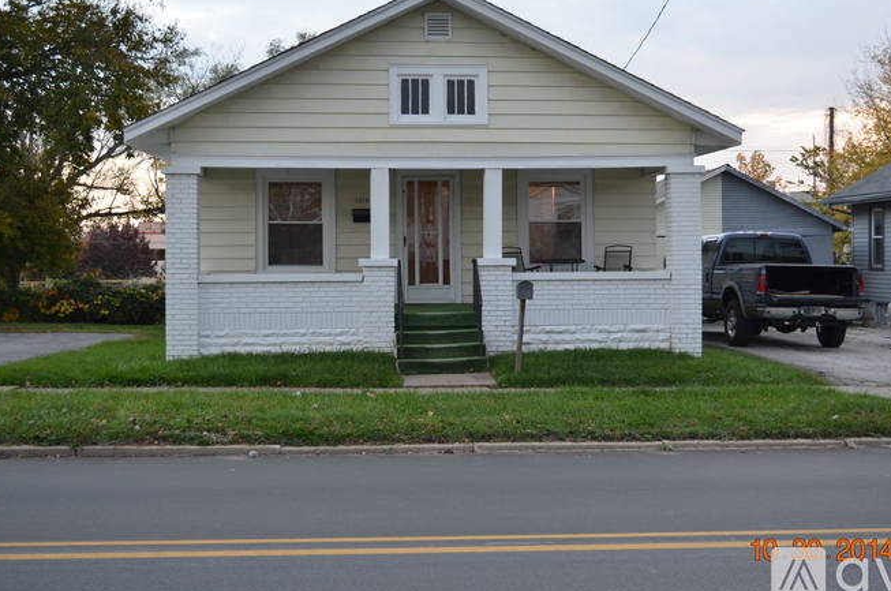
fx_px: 1285
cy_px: 261
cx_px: 477
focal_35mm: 52
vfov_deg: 25.9
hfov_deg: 38.2
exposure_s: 1/15
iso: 100
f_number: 4.5
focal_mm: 30
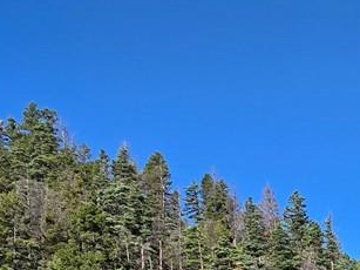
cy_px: 484
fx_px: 1247
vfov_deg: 11.5
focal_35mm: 120
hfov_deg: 14.0
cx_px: 705
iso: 12
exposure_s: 1/809
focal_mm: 6.3
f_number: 1.7
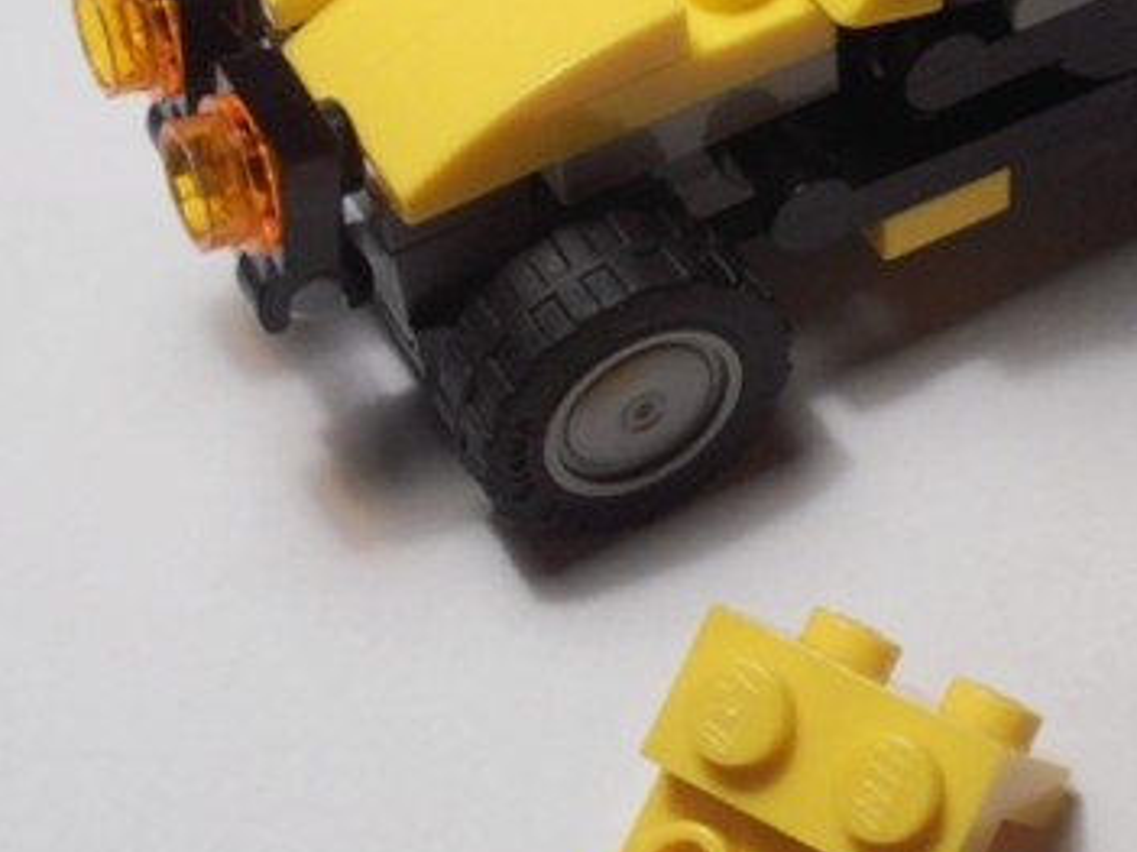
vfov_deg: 15.5
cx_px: 1092
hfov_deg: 20.1
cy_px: 335
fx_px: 3119
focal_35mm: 95
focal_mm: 6.61
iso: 80
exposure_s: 1/60
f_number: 3.9
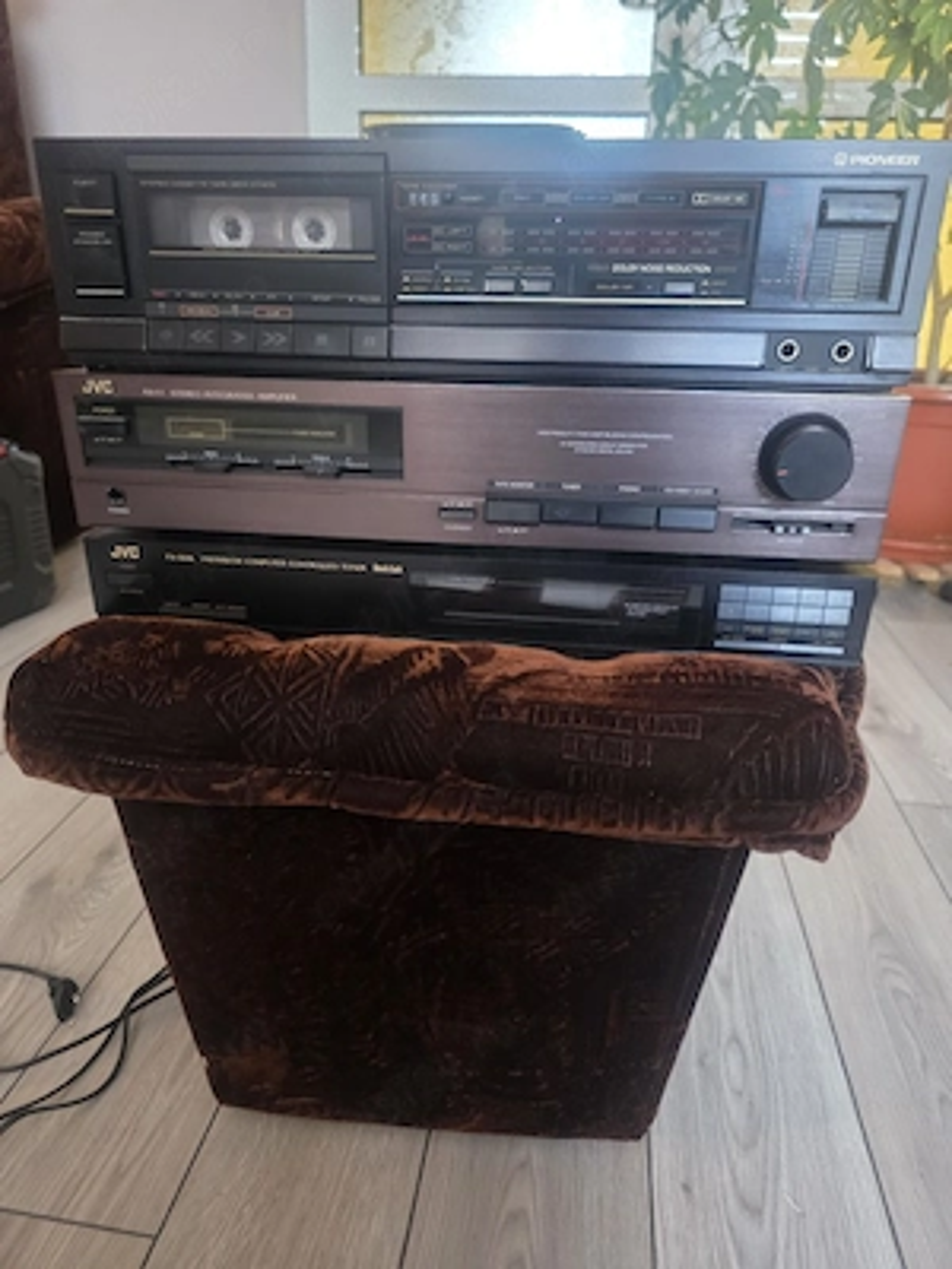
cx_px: 476
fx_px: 843
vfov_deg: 73.9
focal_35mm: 23
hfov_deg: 58.9
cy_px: 634
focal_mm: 6.3
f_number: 1.7
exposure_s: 1/16.7
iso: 1600
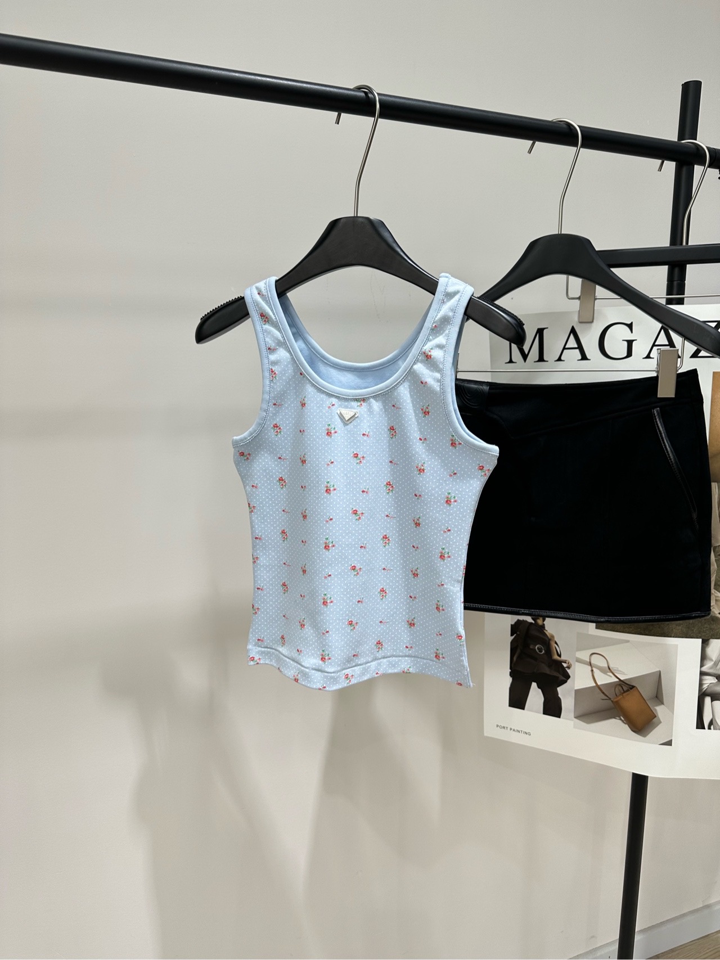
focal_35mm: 24
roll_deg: +0.0
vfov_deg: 71.6
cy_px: 480
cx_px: 360
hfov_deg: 56.8
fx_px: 666
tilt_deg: -9.5
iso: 64
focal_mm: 6.86
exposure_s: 1/163
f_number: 1.78
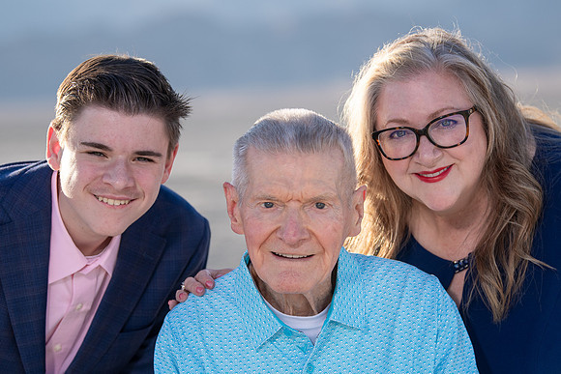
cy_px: 212
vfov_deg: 9.1
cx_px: 311
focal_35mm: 151
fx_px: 2350
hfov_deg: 13.6
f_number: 2.8
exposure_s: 1/1600
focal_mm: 102
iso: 200
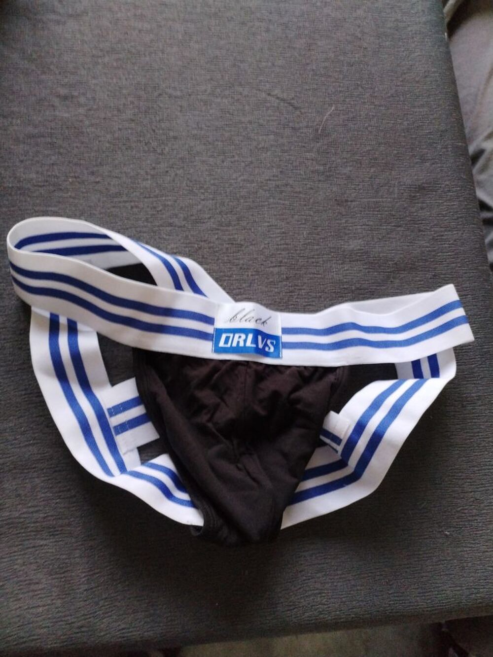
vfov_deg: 61.7
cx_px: 246
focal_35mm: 29
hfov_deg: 48.2
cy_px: 328
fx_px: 551
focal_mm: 4.75
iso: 569
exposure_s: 1/25
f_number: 1.8
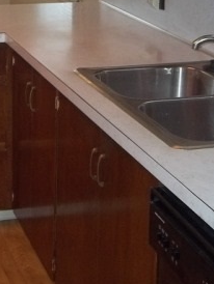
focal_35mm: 91
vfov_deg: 21.1
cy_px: 30
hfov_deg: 16.2
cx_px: 47
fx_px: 749
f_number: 3.2
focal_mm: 7.1
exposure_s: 1/40
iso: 160
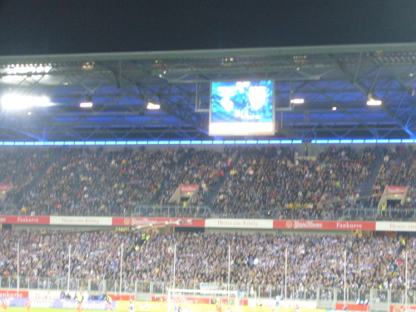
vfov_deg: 14.1
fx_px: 1262
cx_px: 208
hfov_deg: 18.7
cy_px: 156
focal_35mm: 105
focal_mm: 17.4
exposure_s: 1/8
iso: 200
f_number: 5
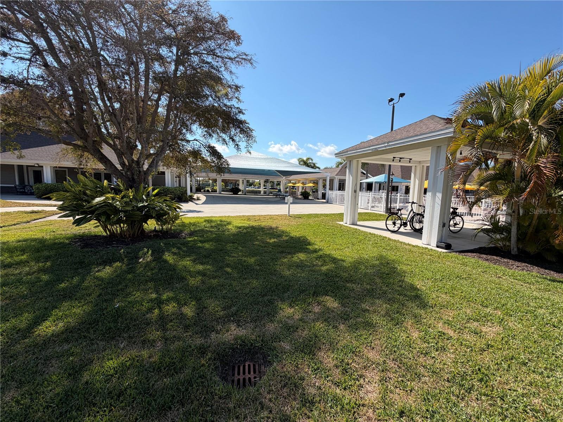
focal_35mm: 14
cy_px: 211
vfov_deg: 85.7
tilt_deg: -4.9
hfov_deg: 102.1
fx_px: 228
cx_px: 282
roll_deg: -3.6
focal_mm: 2.22
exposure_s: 1/770
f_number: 2.2
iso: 25
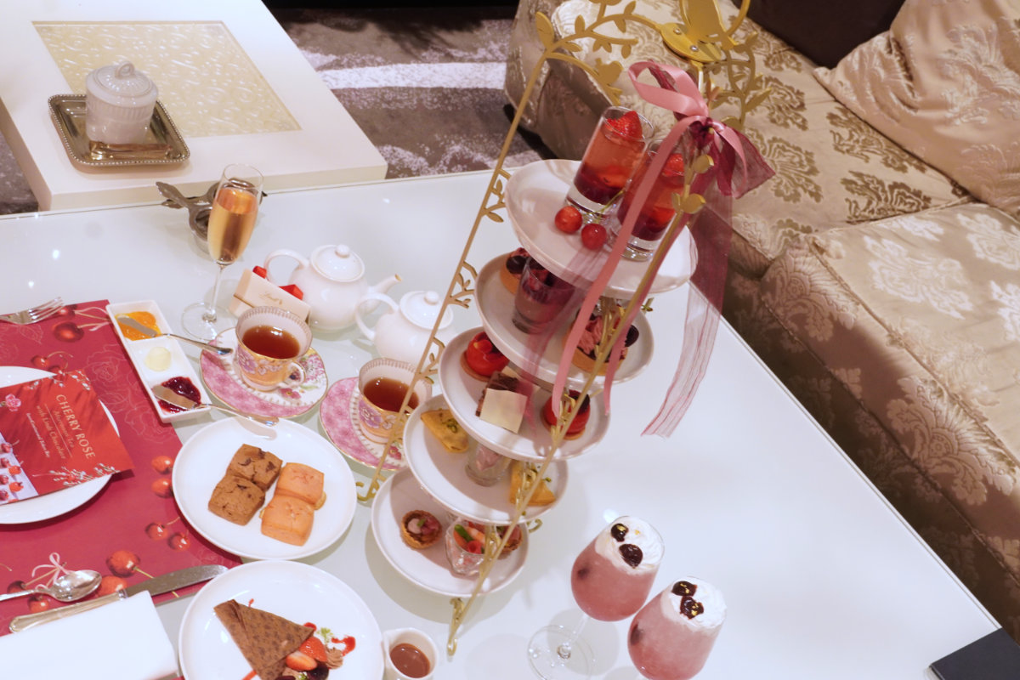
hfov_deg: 45.0
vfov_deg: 30.8
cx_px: 510
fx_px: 1232
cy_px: 340
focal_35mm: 44
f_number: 9
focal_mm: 29
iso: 1600
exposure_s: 1/5
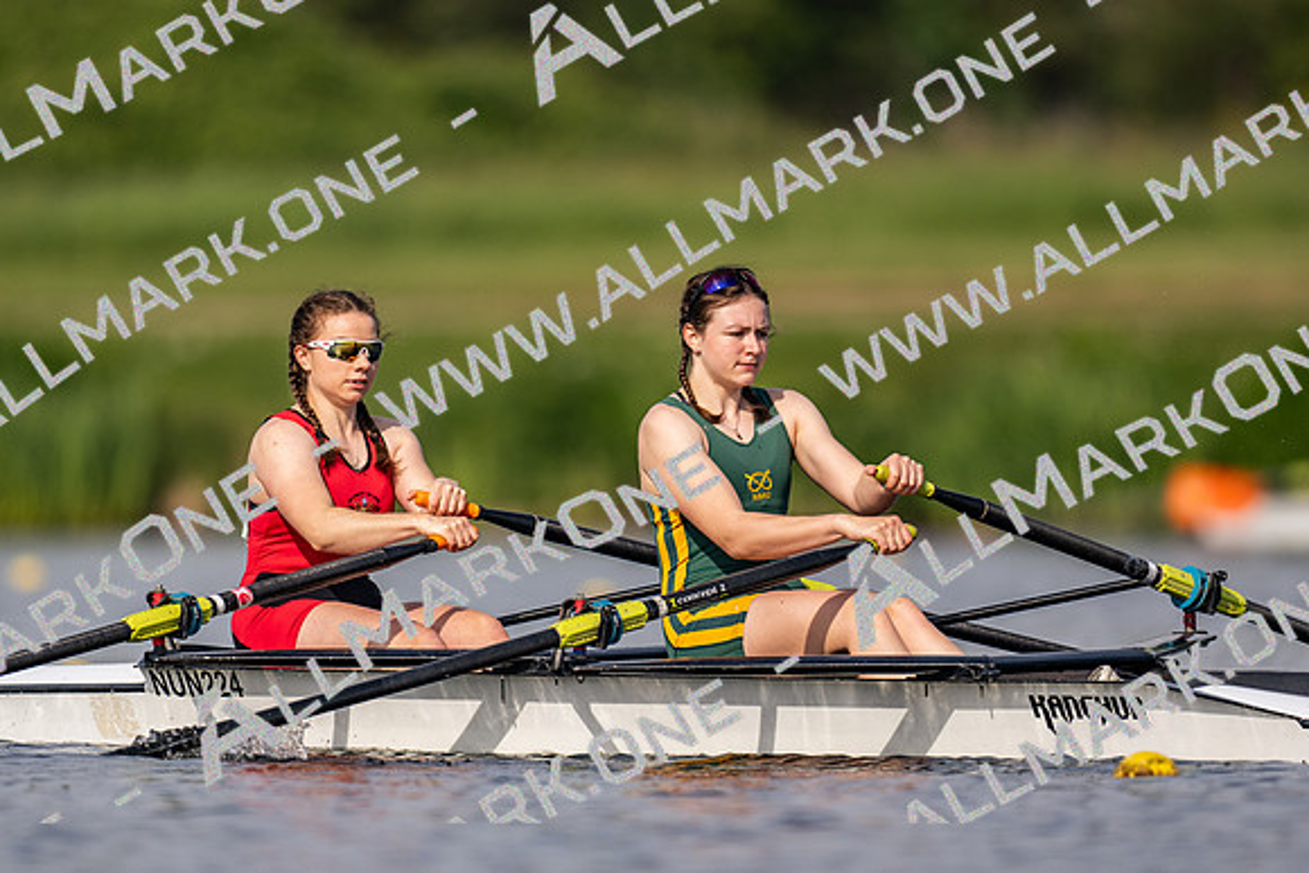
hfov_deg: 2.3
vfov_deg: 1.5
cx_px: 654
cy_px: 436
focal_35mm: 900
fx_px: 32748
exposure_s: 1/2500
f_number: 4
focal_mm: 600
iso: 220
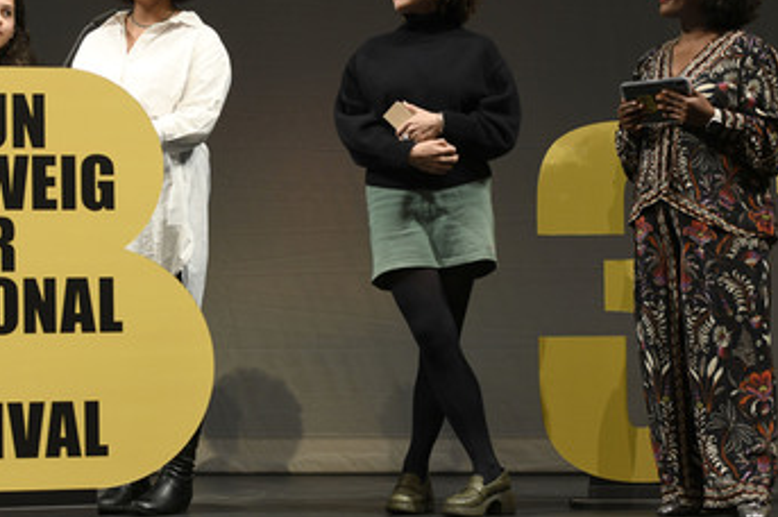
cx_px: 305
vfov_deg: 14.8
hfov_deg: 22.1
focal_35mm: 92
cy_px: 200
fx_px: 1986
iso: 1600
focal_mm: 70
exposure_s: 1/320
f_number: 3.2
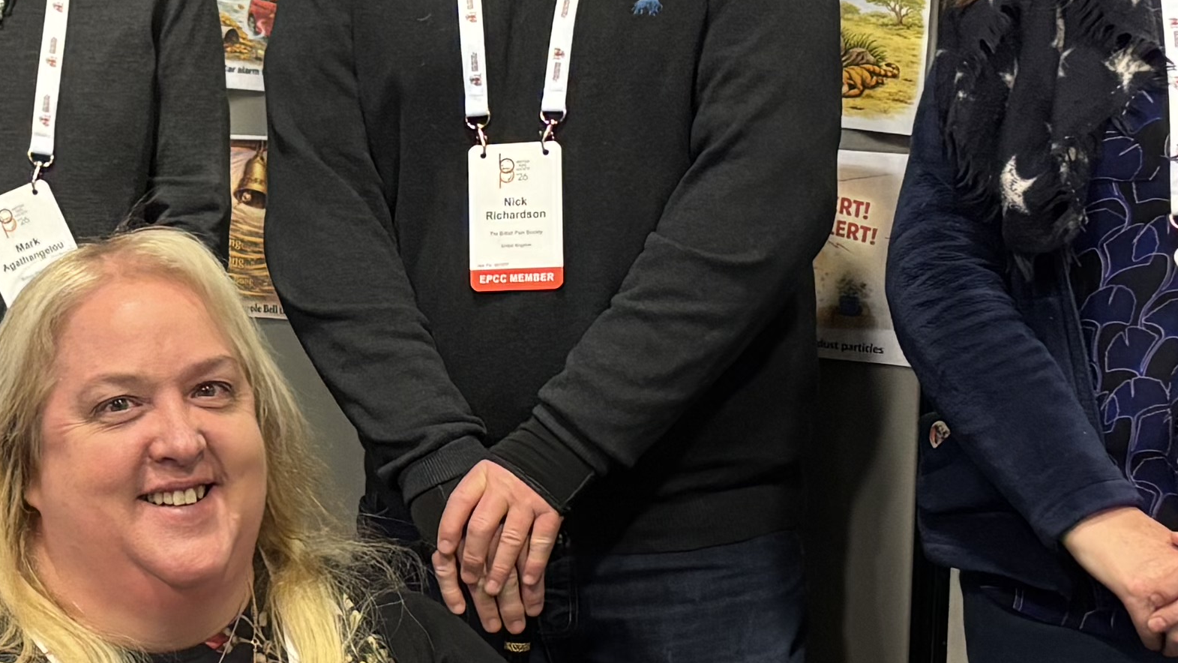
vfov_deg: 11.8
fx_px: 3218
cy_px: 410
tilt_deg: -9.8
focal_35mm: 103
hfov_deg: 20.4
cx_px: 189
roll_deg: -0.4
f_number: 1.6
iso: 400
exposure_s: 1/50
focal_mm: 5.96
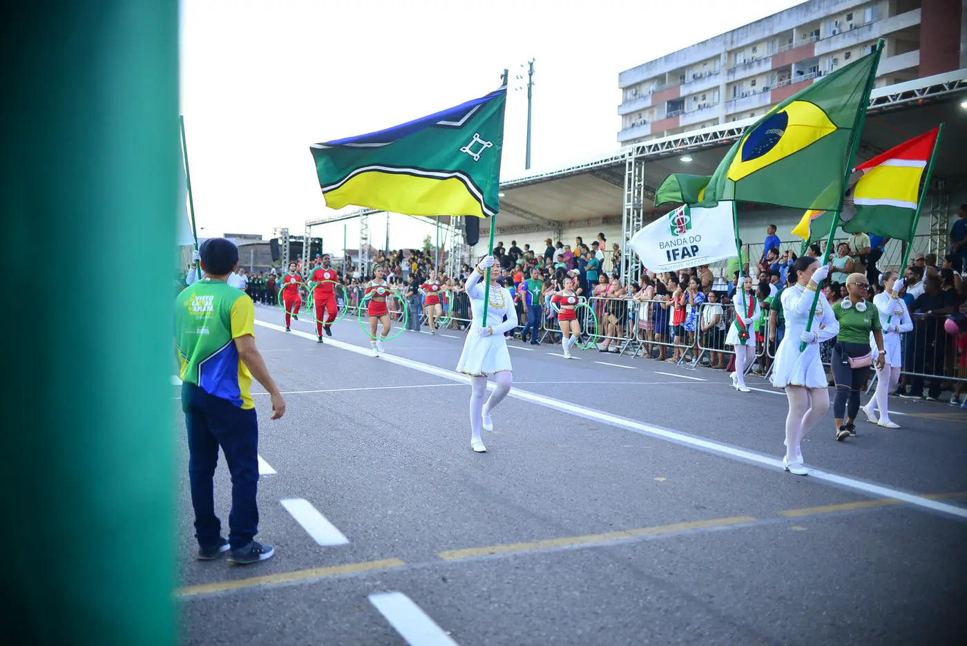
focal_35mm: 35
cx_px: 484
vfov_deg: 37.9
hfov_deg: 54.4
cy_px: 323
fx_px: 941
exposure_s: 1/250
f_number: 1.8
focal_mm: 35
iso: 560
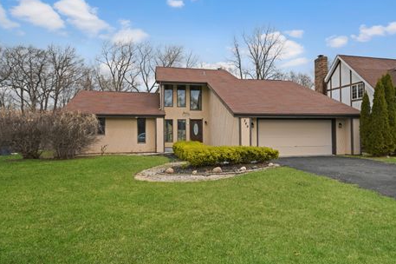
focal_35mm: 23
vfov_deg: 55.0
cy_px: 123
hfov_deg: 76.0
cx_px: 215
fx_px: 253
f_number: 4
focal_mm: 14
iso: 200
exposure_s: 1/8000
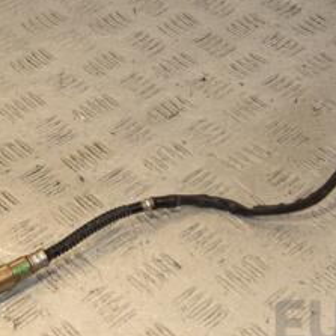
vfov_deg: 18.1
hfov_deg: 18.0
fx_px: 1054
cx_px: 247
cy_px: 122
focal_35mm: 96
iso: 800
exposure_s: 1/200
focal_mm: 28
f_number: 8
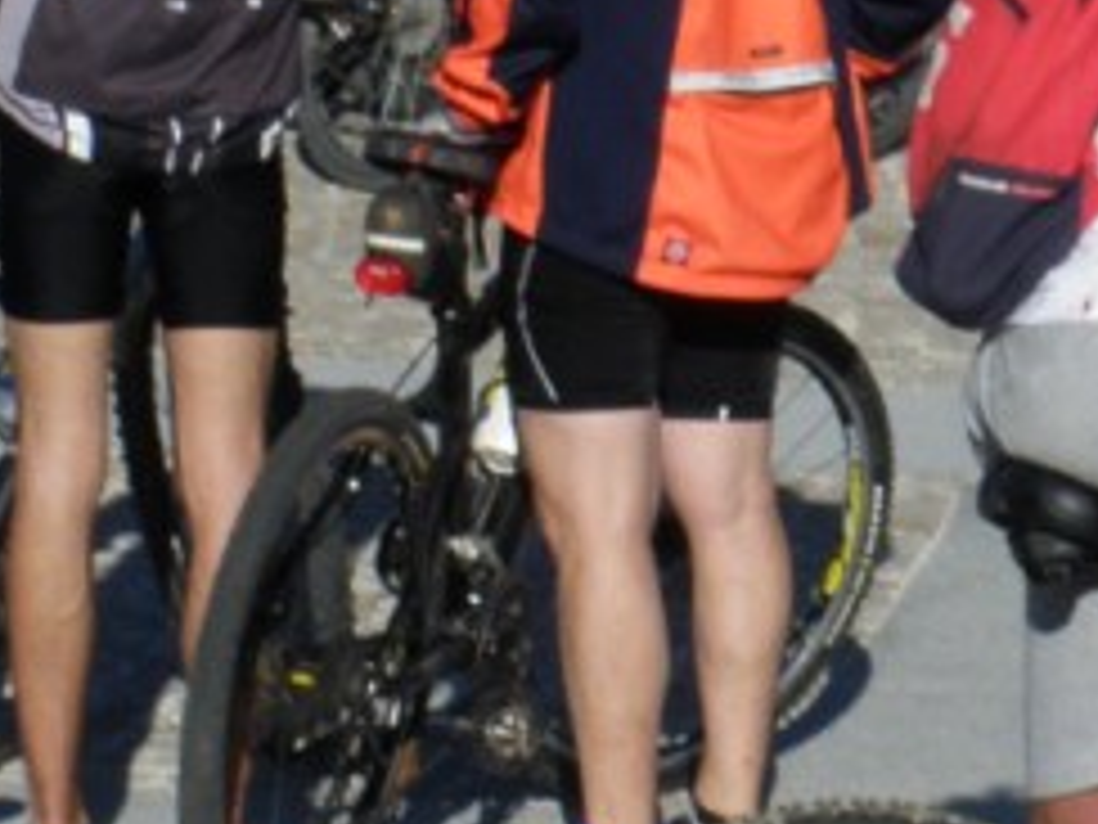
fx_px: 10309
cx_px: 1480
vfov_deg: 4.5
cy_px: -365
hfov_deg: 6.0
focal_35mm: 325
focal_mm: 17.3
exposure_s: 1/250
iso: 64
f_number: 8
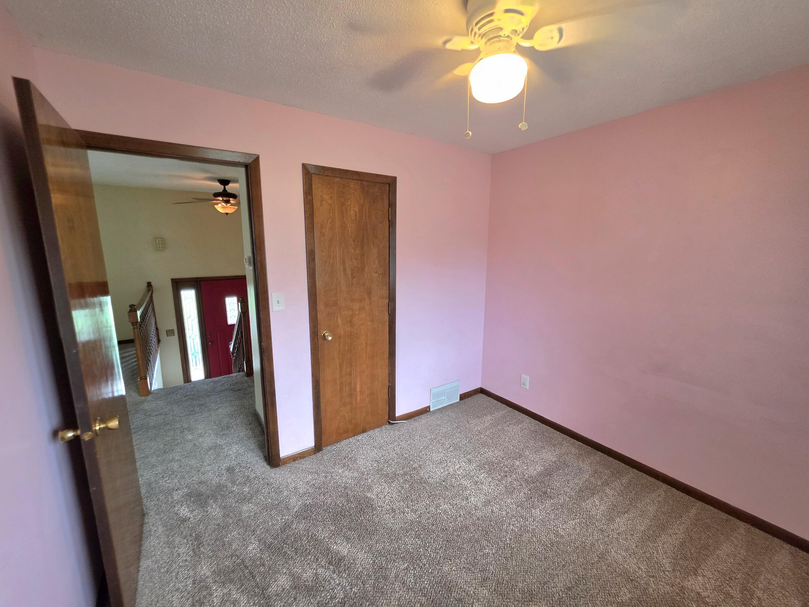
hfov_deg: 106.2
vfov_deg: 89.9
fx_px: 304
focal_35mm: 13
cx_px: 404
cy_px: 304
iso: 200
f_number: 1.9
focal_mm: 2.2
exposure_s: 1/120
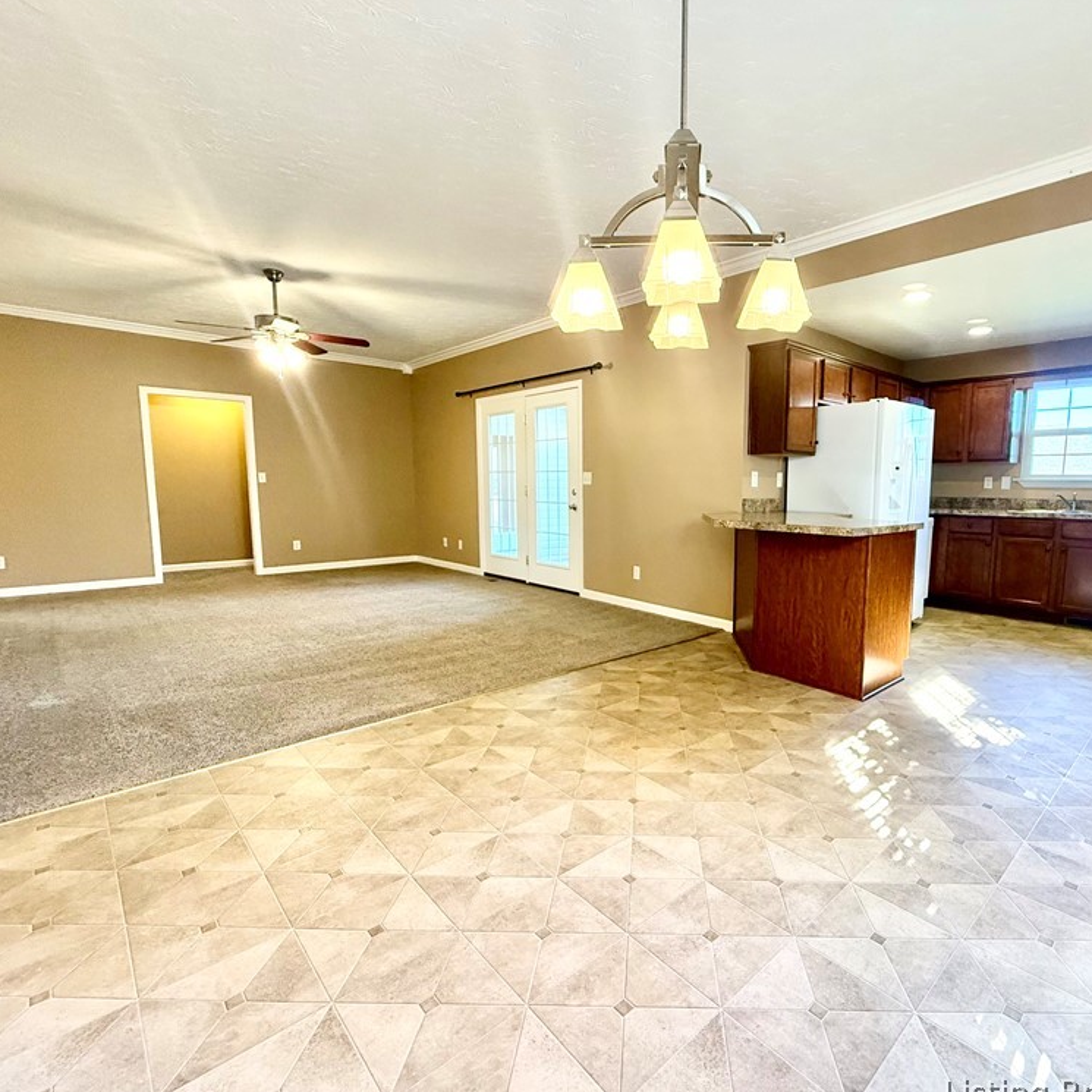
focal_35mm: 17
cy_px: 553
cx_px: 654
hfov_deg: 83.0
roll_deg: -0.3
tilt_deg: -5.9
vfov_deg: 84.0
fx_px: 607
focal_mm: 2.22
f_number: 2.2
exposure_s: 1/120
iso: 400
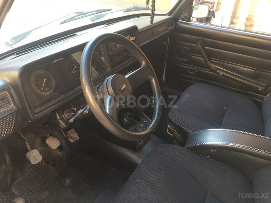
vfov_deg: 48.2
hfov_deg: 61.7
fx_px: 227
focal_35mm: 29
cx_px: 136
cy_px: 102
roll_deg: -1.6
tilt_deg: -31.2
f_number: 2.2
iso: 32
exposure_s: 1/33
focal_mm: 4.15
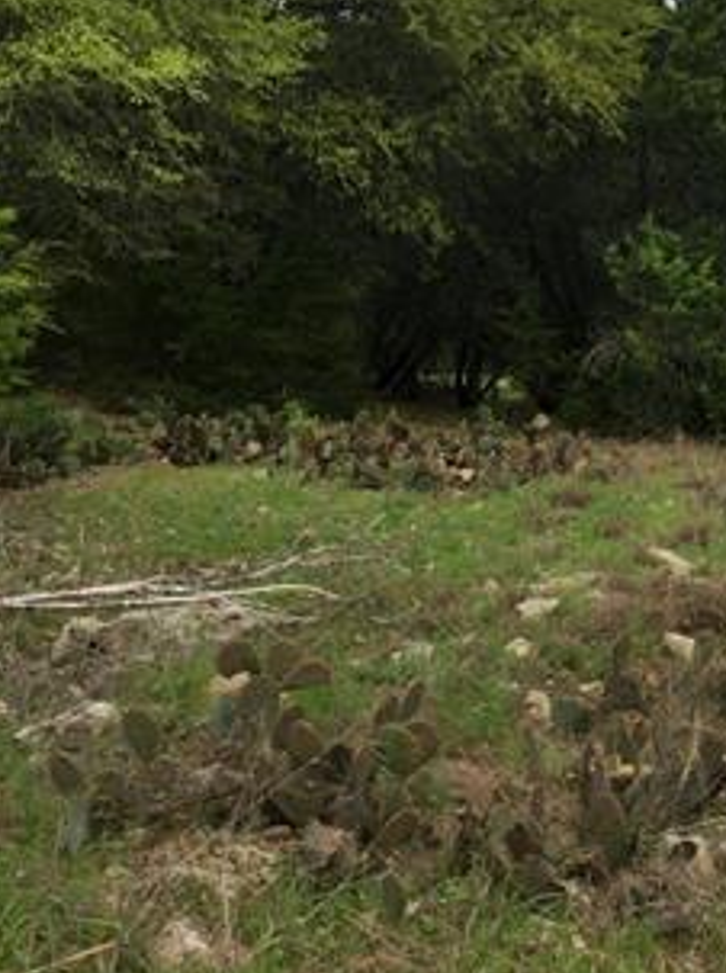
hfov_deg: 31.1
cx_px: 498
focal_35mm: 46
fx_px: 1291
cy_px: 337
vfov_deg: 40.9
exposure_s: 1/1876
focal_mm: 4.15
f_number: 2.2
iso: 25
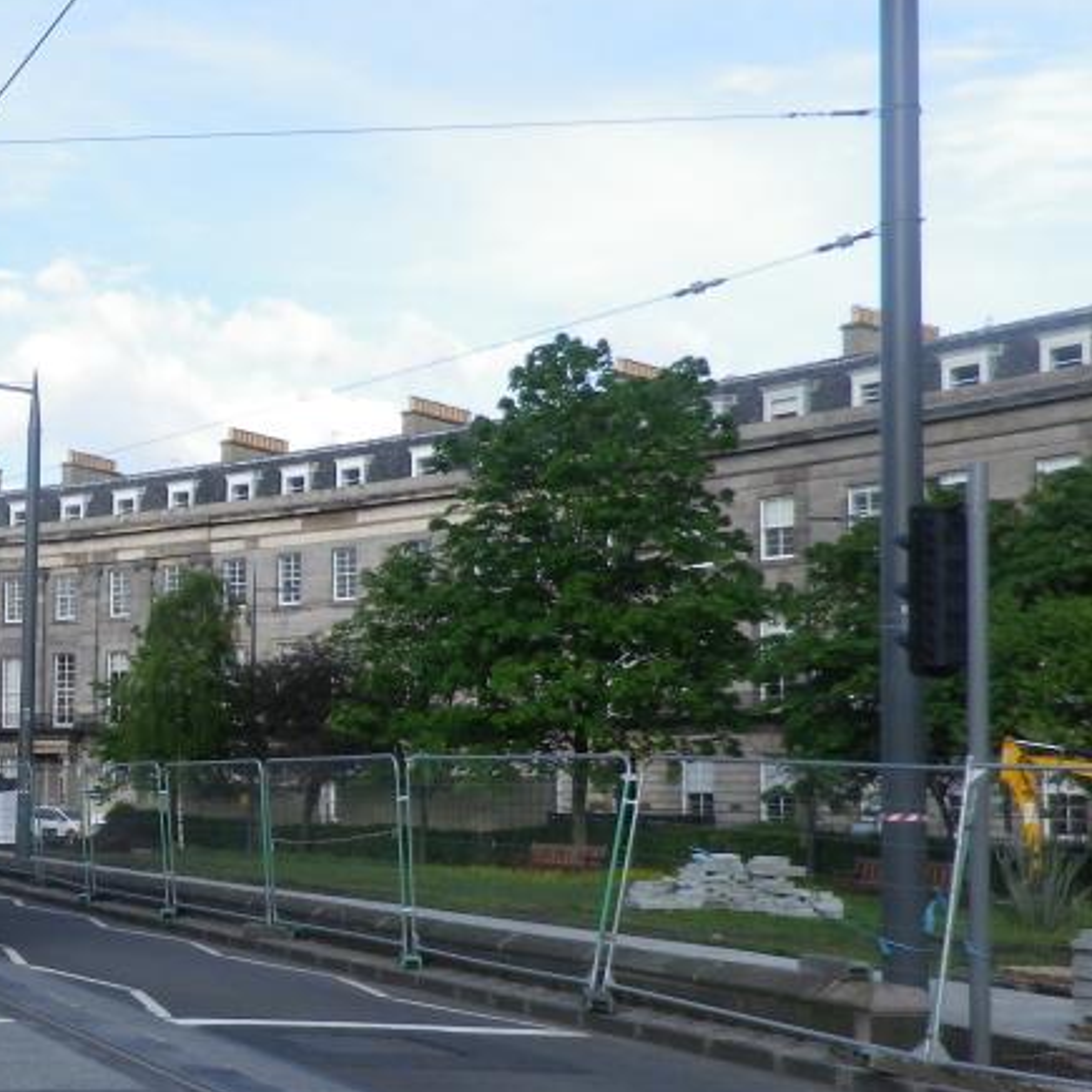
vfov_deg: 32.7
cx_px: -30
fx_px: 1856
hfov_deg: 30.2
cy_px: 663
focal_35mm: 52
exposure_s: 1/500
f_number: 3.5
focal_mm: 4.5
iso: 80
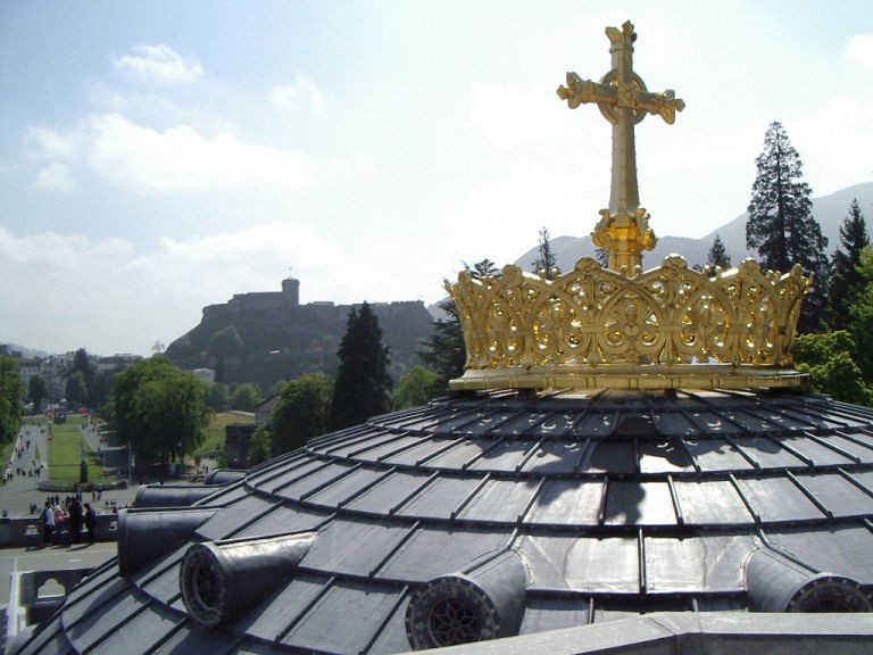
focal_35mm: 38
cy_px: 328
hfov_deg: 49.0
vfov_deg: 37.7
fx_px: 958
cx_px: 436
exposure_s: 1/1500
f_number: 4.8
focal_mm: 5.8
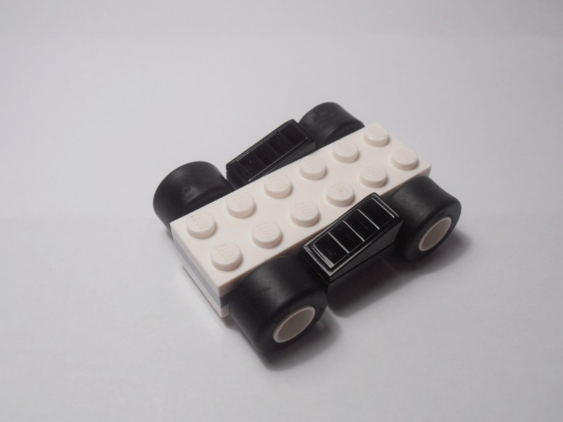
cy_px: 211
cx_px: 282
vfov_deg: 38.7
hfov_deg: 50.1
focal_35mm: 37
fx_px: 602
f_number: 3.9
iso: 80
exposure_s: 1/80
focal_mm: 6.61
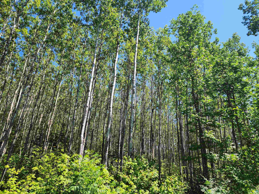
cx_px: 130
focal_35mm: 23
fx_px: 172
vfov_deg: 58.9
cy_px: 97
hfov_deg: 73.9
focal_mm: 6.4
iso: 12
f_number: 1.8
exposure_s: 1/458
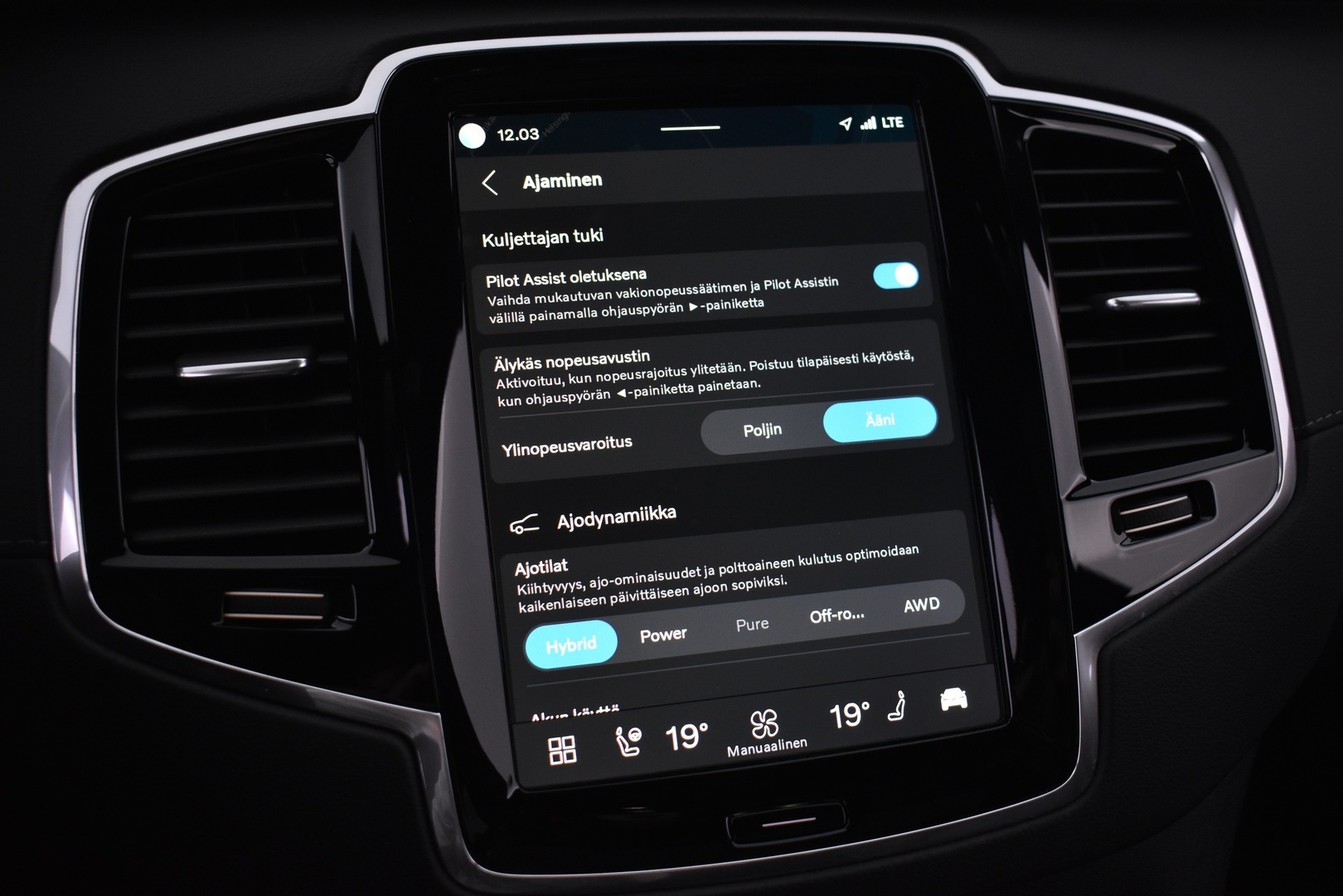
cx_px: 672
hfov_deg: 49.6
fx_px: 1455
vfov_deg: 34.2
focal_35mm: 39
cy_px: 448
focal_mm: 26
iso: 1600
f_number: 4
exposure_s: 1/40
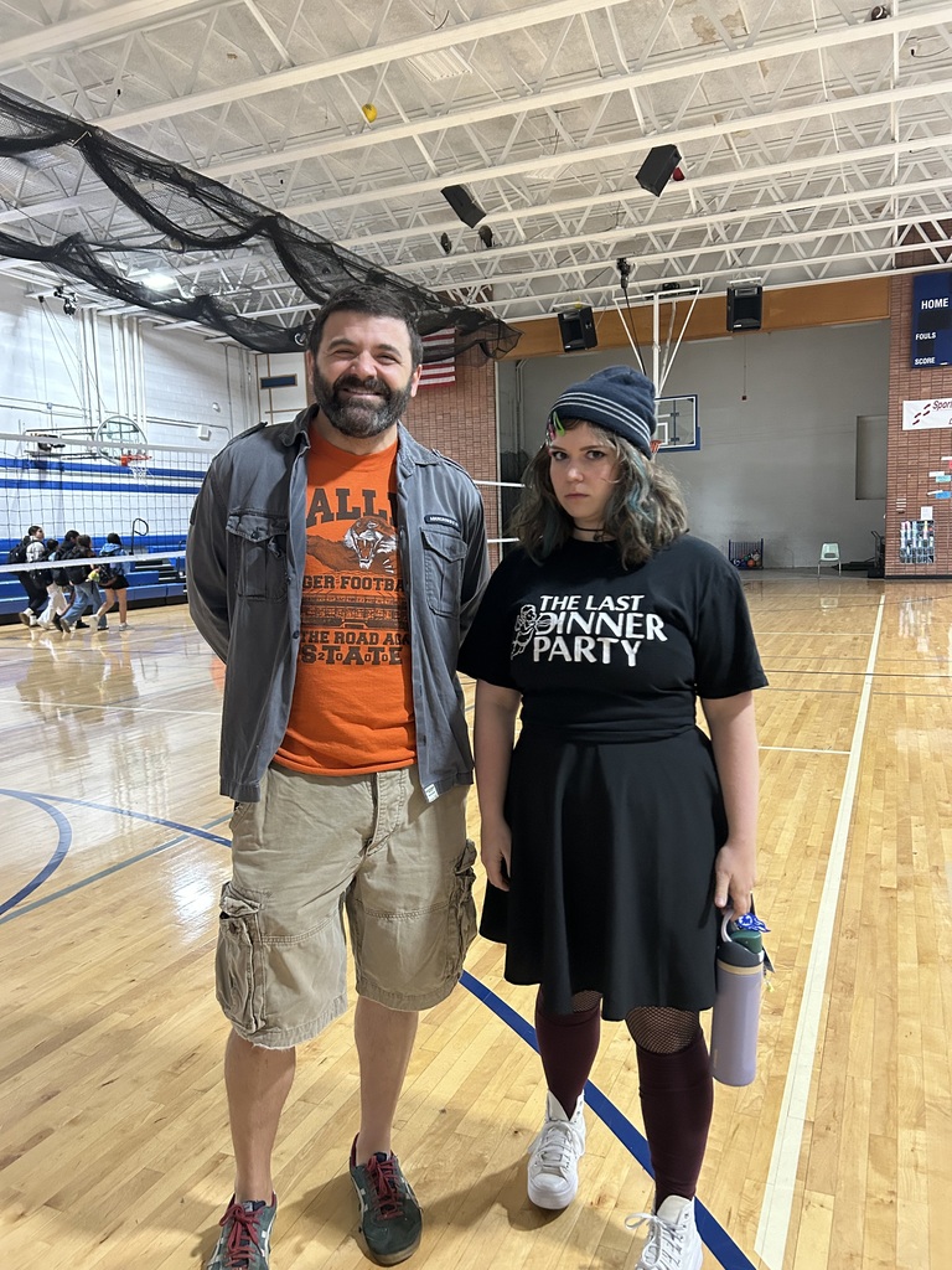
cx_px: 476
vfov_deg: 67.3
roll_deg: +1.9
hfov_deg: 53.1
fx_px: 953
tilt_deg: -7.3
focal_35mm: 26
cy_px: 635
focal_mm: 5.7
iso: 500
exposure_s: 1/60
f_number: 1.5
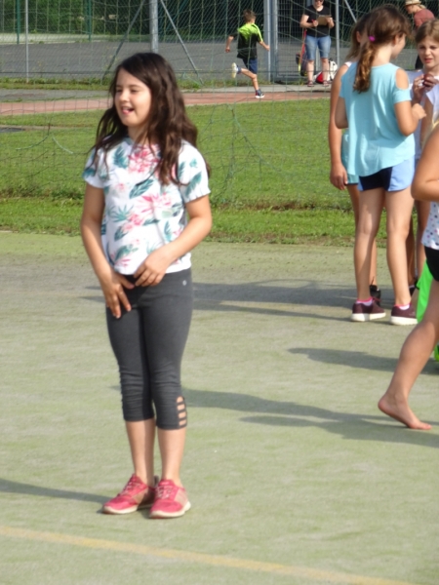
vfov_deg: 10.5
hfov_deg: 7.9
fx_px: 3196
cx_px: 220
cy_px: 292
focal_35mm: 189
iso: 100
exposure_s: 1/200
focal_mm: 32.24
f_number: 5.6
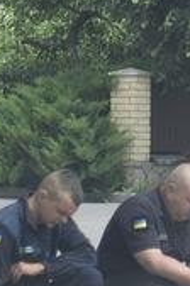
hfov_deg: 3.7
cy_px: 131
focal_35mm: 367
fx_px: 2919
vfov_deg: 5.6
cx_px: 366
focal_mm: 55
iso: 280
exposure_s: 1/250
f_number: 8
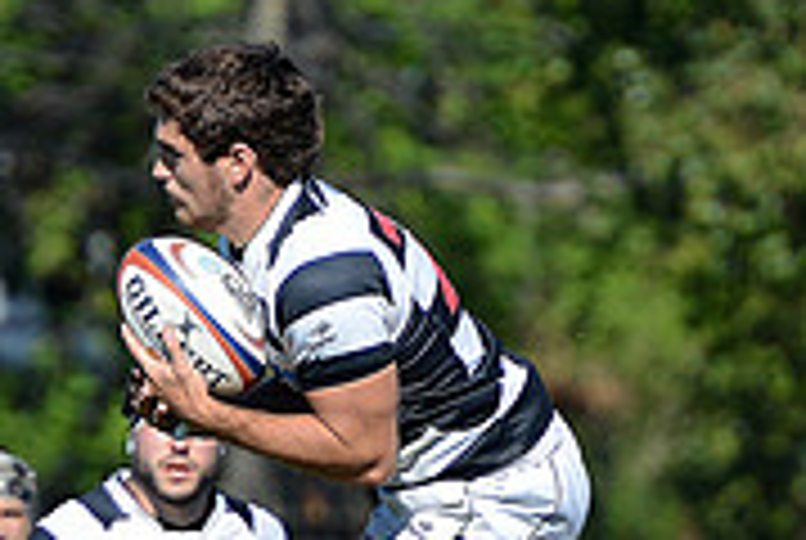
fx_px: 19578
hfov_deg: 2.4
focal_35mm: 873
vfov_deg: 1.6
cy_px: 776
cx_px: 297
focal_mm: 270
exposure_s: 1/2000
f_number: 4
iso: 320
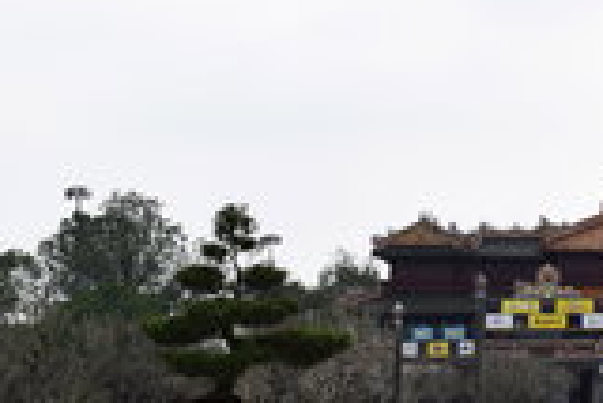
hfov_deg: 18.6
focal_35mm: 105
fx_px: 1760
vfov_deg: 13.1
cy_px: 213
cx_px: 690
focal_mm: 28
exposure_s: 1/500
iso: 250
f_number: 11
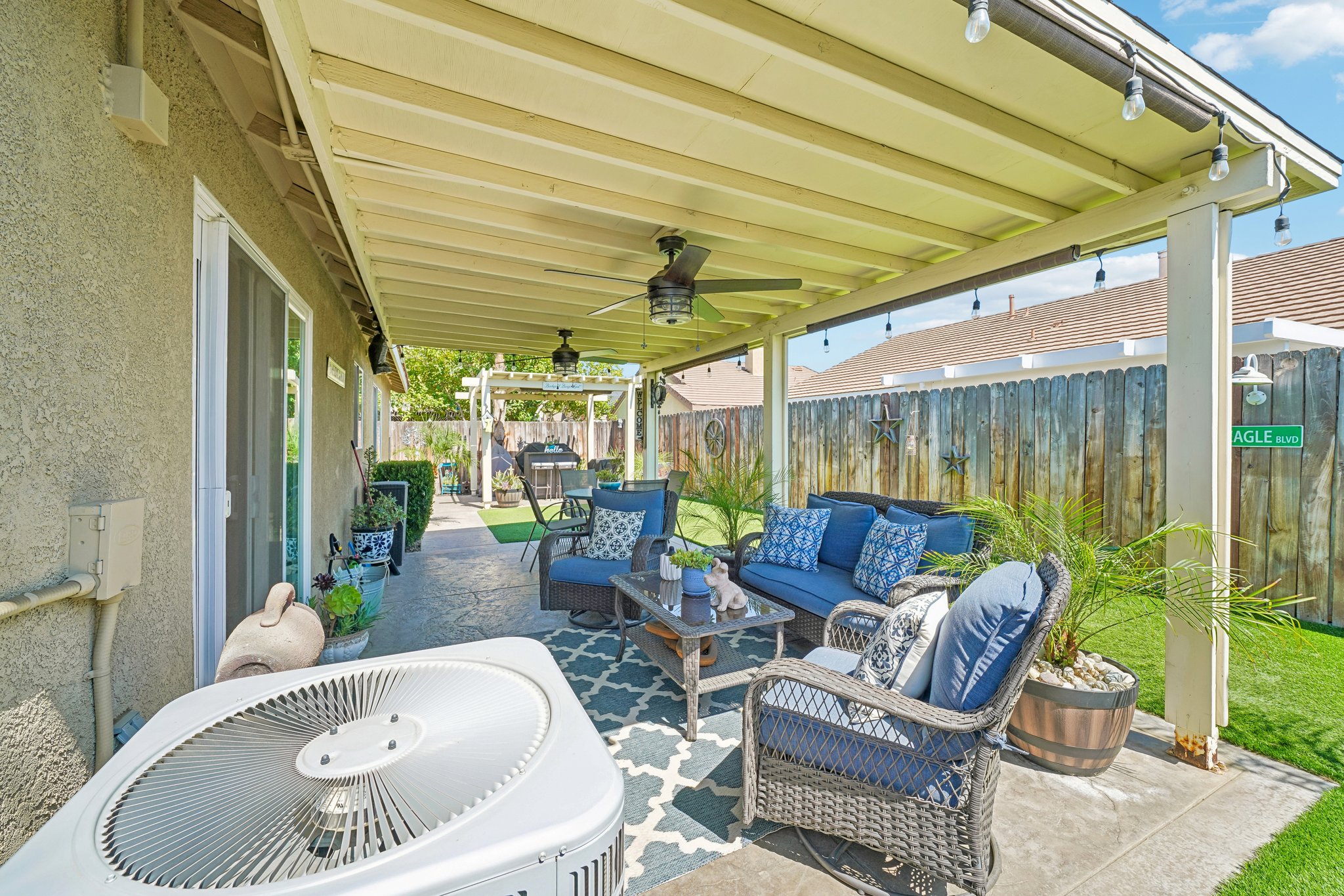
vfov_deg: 85.4
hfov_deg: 108.3
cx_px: 672
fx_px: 485
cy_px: 448
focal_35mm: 13
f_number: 8
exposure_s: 1/80
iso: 100
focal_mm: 13
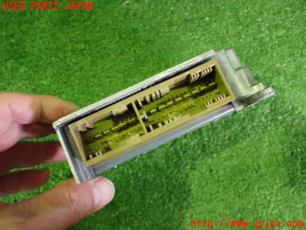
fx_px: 265
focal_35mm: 30
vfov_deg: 46.8
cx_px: 153
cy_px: 115
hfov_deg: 60.0
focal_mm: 5.4
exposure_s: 1/30
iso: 800
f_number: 2.3
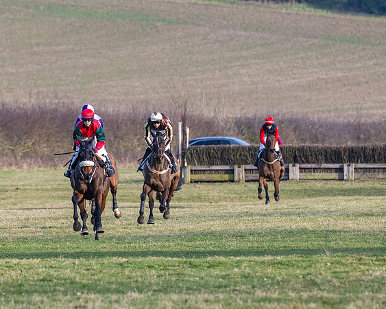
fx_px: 6653
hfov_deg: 3.3
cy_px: 183
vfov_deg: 2.7
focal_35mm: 583
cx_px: 44
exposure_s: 1/1600
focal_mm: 200
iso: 400
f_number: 4
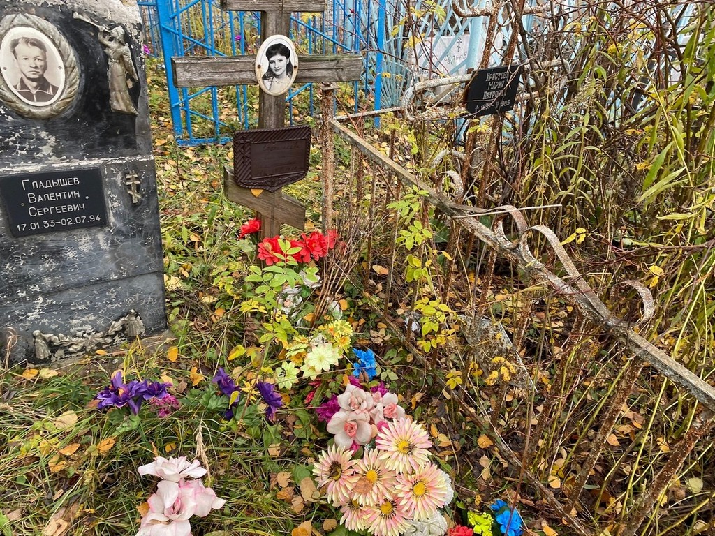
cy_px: 268
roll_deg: -2.3
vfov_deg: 53.1
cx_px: 358
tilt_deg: -28.2
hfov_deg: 67.3
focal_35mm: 26
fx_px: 537
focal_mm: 4.25
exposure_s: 1/121
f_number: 1.8
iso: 40
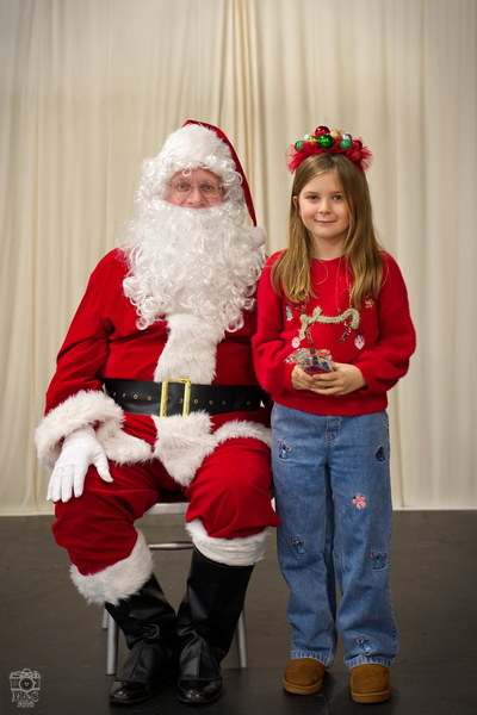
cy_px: 358
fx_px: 775
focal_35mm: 39
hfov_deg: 34.2
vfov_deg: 49.6
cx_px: 238
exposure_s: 1/40
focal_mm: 39
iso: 400
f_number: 2.5
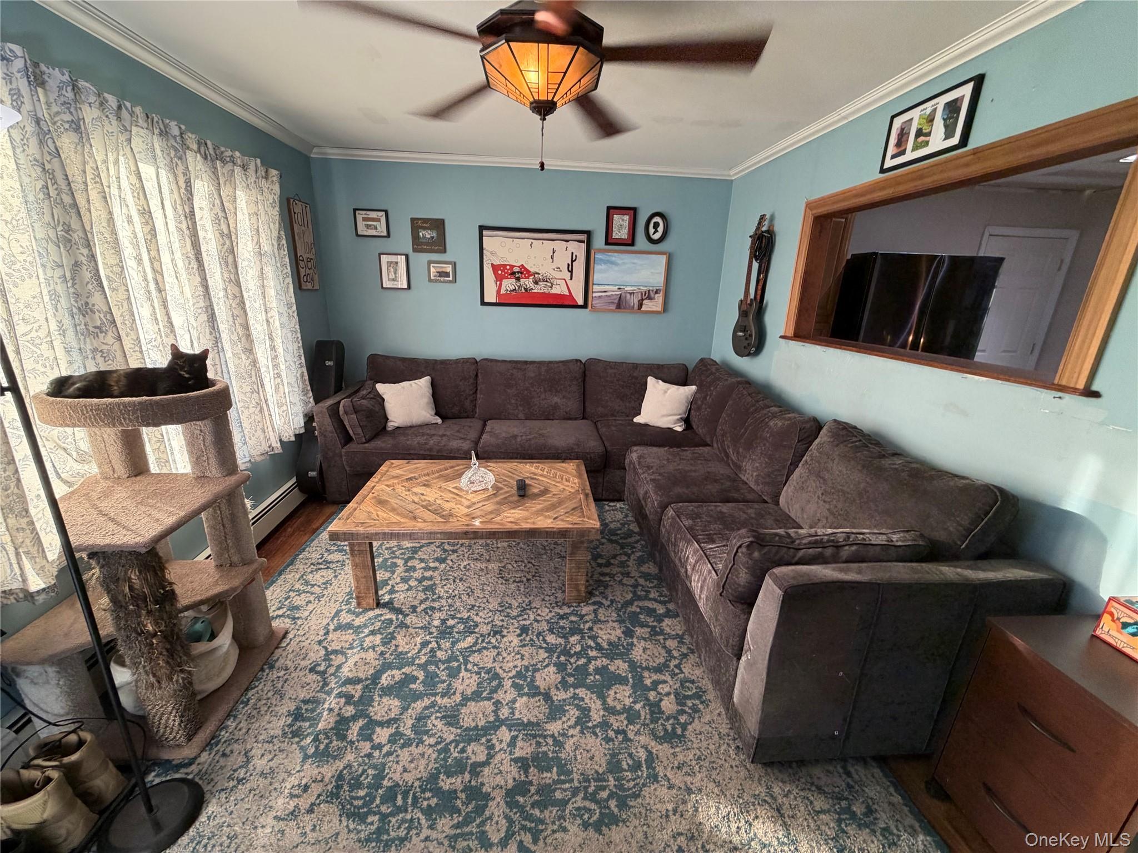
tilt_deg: -16.6
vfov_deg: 85.7
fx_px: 460
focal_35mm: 14
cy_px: 426
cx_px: 569
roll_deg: -1.7
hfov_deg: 102.1
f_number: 2.2
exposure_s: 1/60
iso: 160
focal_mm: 2.22
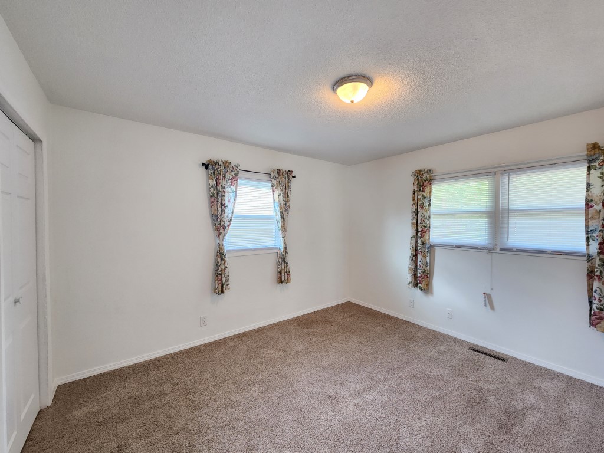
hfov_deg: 106.2
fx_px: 227
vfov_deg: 89.9
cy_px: 226
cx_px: 302
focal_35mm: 13
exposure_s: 1/60
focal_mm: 2.2
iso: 320
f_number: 2.2
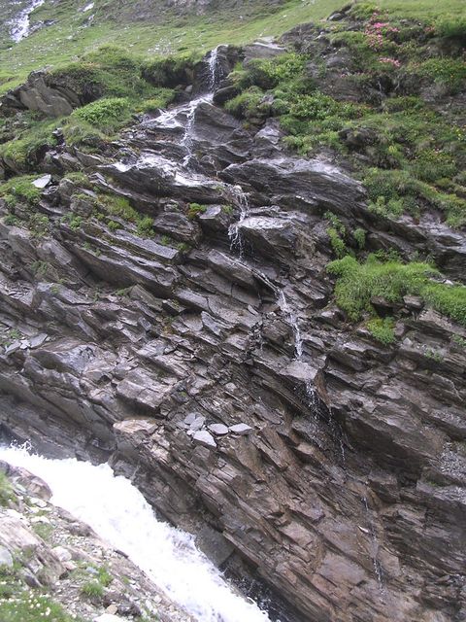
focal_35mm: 38
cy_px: 311
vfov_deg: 49.0
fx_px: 682
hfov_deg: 37.7
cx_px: 233
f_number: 2.8
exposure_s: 1/161
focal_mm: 5.8
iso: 100
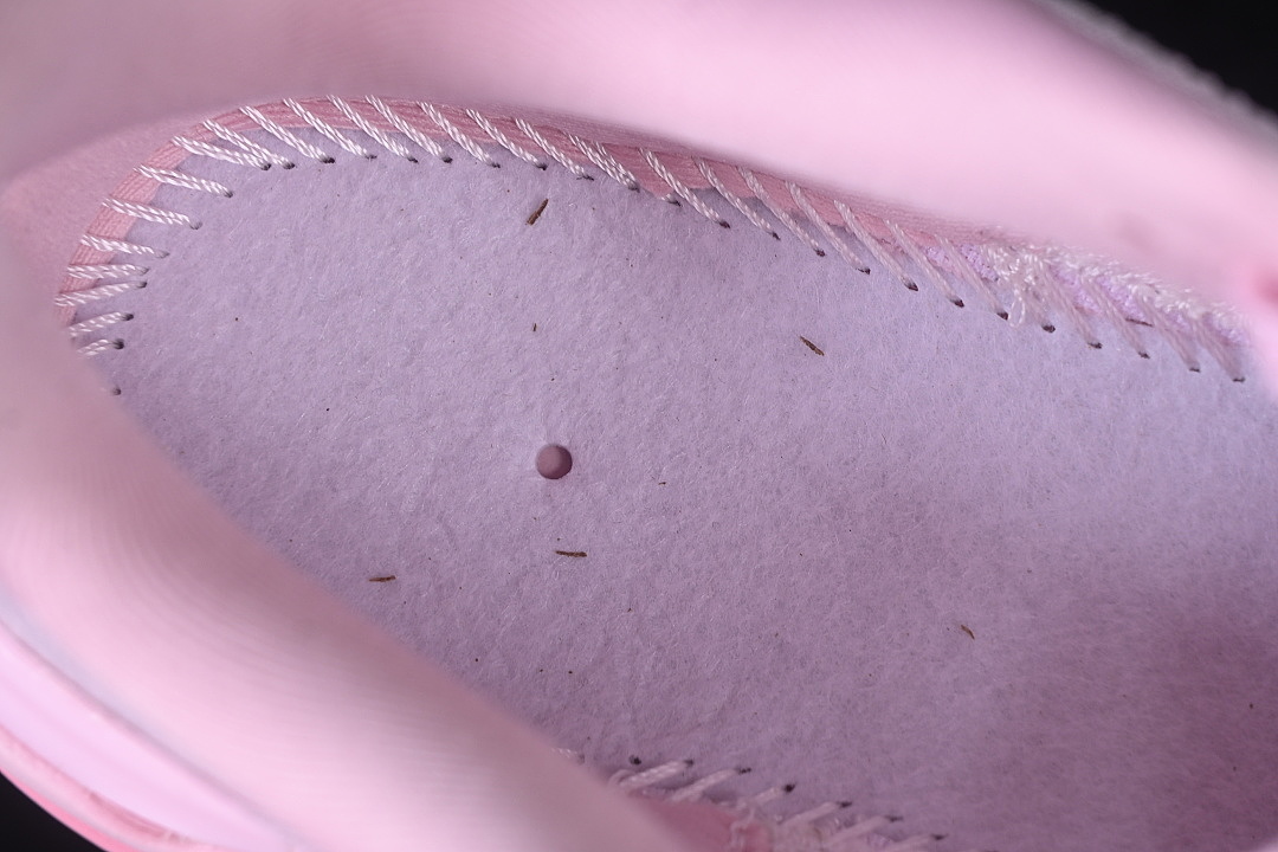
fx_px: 2662
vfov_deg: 18.2
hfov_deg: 27.0
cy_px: 426
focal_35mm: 75
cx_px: 639
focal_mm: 50
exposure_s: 1/80
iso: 160
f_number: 7.1
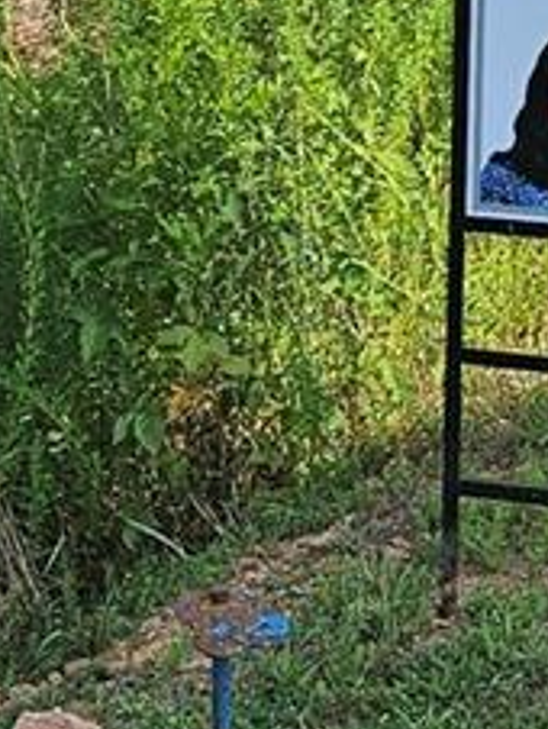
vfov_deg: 12.5
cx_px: 738
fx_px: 3287
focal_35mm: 156
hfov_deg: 9.3
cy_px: 6
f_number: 1.8
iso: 25
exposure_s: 1/950
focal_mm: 5.4
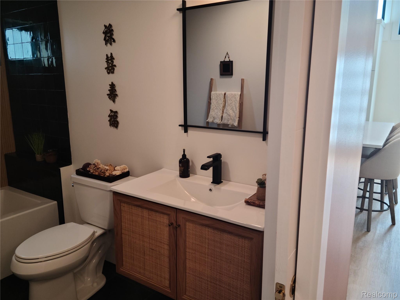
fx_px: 324
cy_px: 150
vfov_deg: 49.7
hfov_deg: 63.4
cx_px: 200
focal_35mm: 28
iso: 100
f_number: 2
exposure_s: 1/60
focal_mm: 5.9
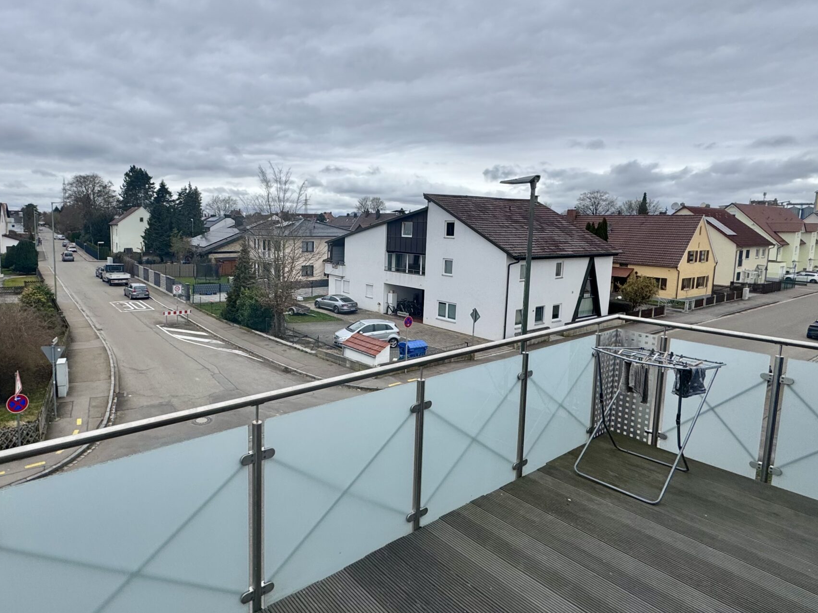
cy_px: 279
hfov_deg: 77.6
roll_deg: -0.7
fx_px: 496
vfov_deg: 63.3
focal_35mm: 21
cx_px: 307
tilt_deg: -6.5
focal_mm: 2.22
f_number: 2.2
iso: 40
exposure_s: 1/529
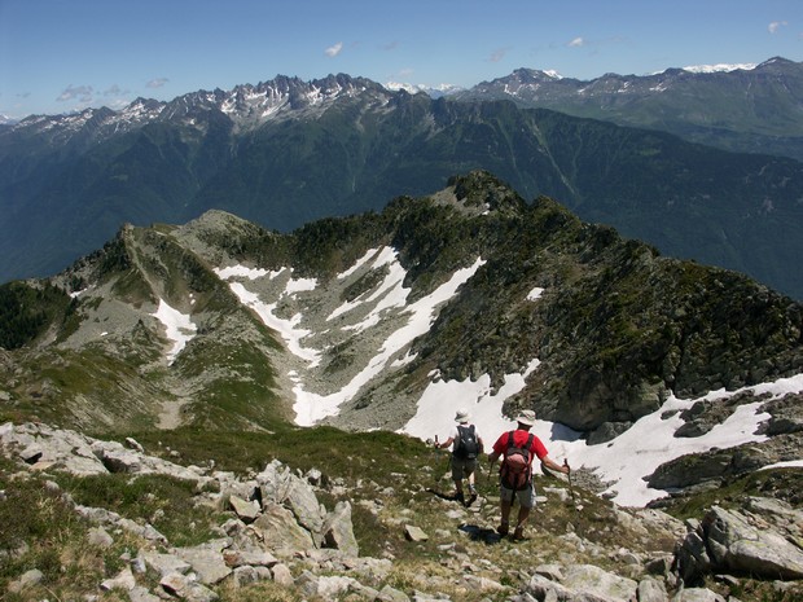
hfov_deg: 63.4
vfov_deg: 49.7
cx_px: 402
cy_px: 301
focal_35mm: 28
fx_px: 650
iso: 64
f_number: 8
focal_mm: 7.38
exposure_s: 1/500
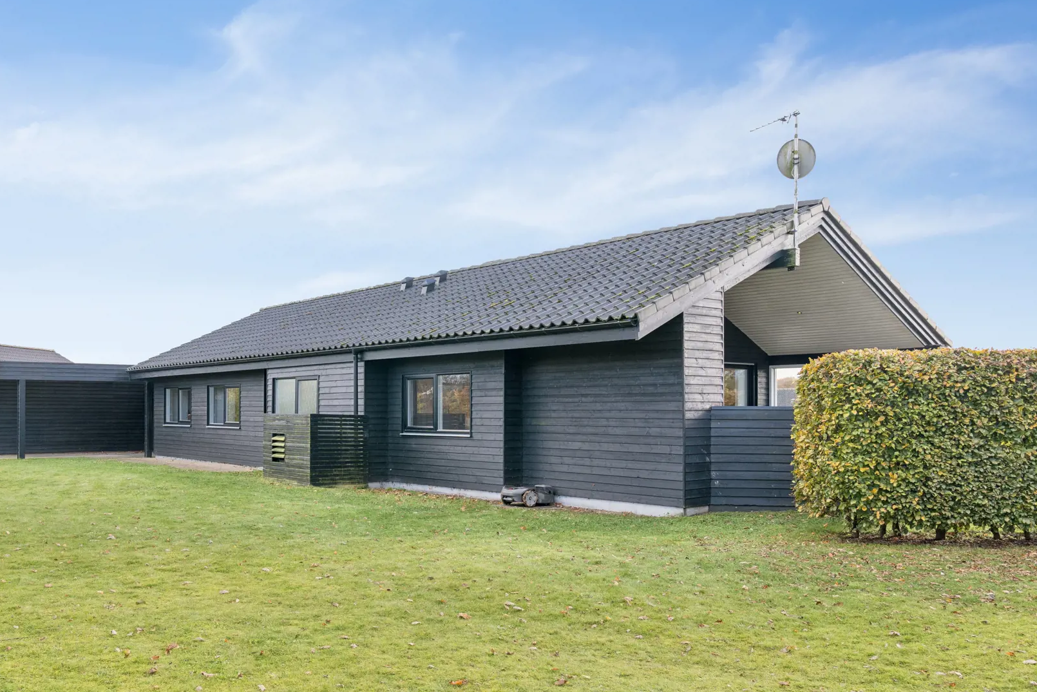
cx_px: 421
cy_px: 393
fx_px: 893
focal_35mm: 31
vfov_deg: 42.2
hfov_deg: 59.8
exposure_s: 1/200
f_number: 6.3
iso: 400
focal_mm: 26
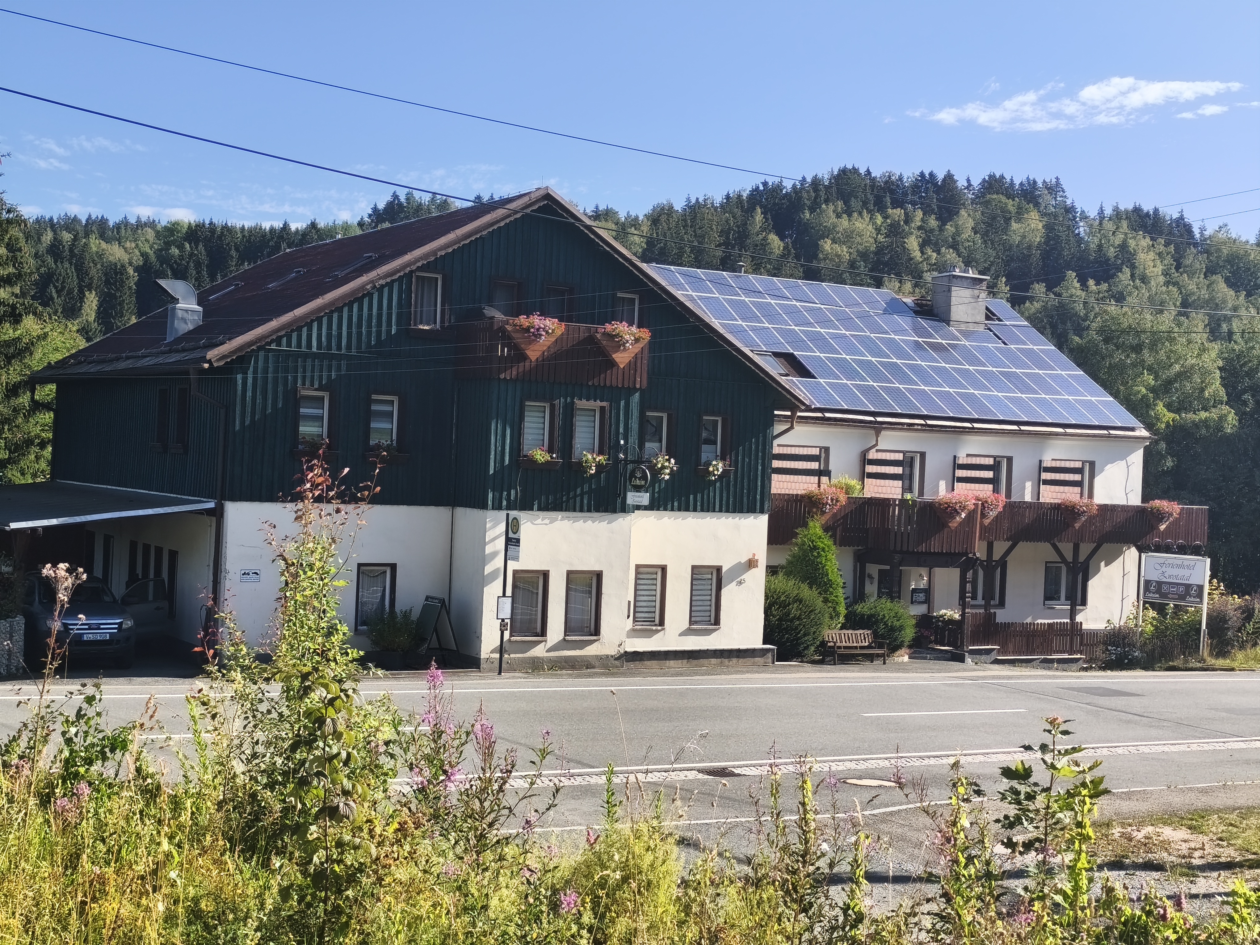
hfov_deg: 41.2
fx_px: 1674
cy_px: 472
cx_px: 630
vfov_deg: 31.5
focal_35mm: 46
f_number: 1.65
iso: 50
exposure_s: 1/820
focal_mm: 6.14
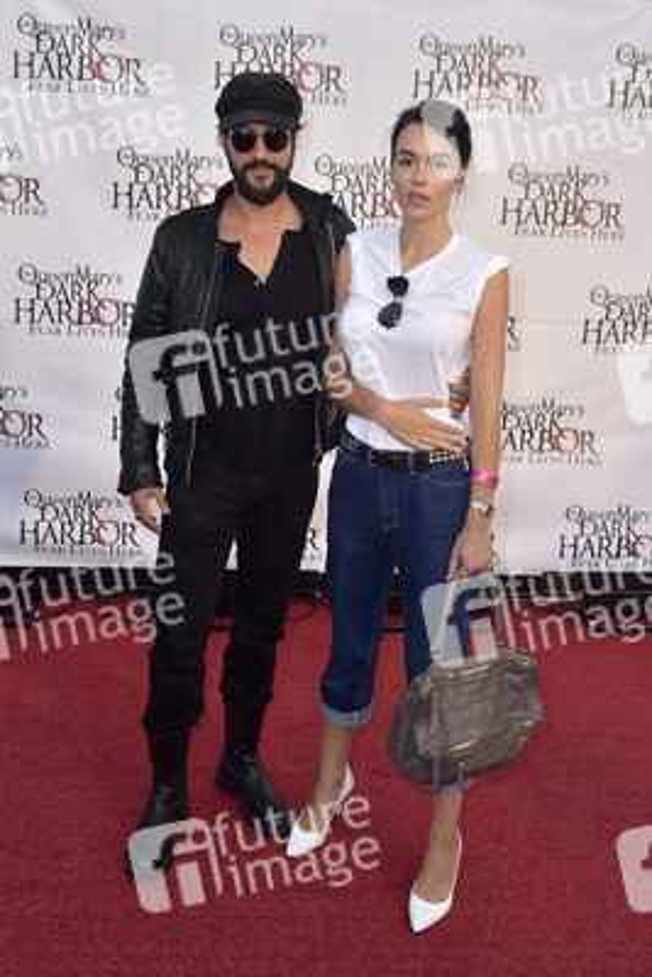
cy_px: 488
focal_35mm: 28
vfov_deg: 65.5
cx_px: 326
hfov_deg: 46.4
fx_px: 760
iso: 250
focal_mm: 28
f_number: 5.6
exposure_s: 1/250
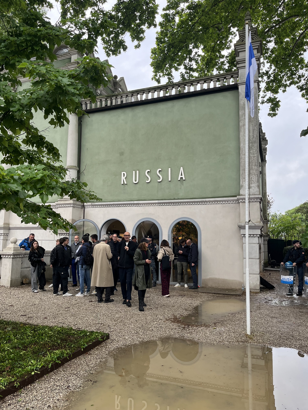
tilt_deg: +7.2
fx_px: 308
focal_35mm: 26
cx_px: 154
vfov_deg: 67.3
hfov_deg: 53.1
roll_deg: -0.7
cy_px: 205
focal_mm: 5.1
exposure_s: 1/164
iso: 64
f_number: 1.6
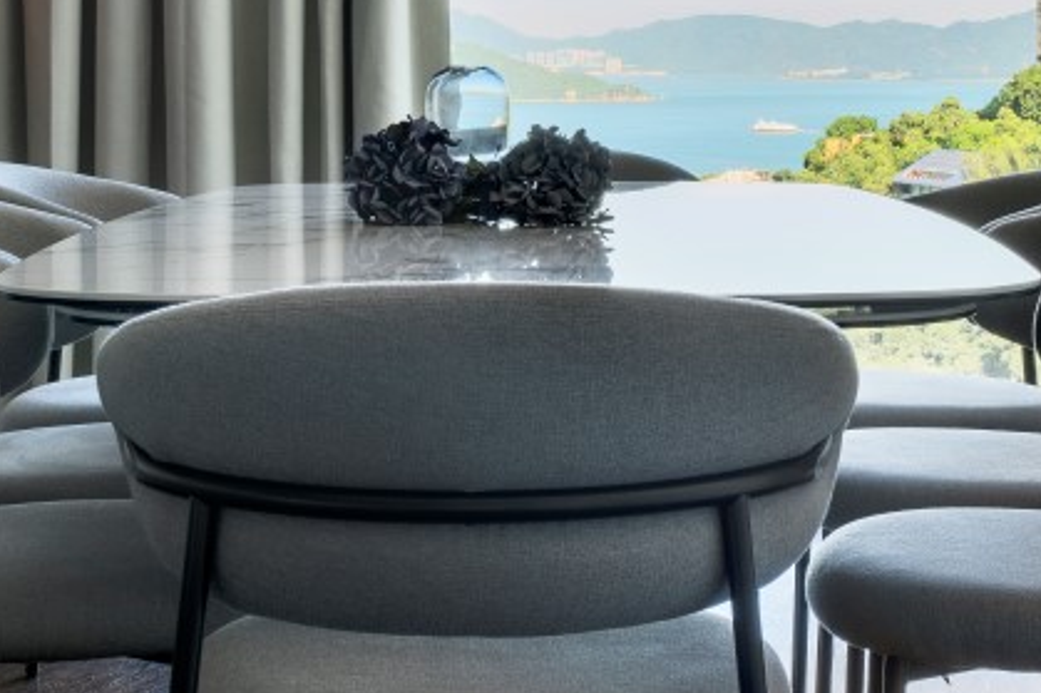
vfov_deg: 15.2
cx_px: 529
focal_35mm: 89
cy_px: 55
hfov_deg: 22.9
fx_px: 2572
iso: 100
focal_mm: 23
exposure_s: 1
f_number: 13
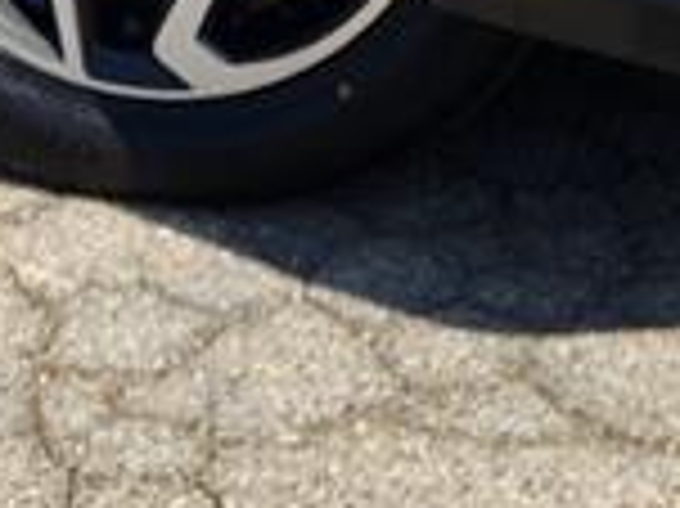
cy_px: -787
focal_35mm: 156
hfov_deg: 12.6
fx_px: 3062
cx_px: 117
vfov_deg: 8.5
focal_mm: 5.4
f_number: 1.8
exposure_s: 1/1096
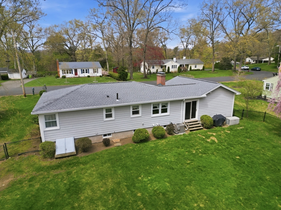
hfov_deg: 71.6
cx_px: 140
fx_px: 195
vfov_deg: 56.8
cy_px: 105
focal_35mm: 24
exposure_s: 1/3200
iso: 100
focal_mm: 6.7
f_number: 1.7
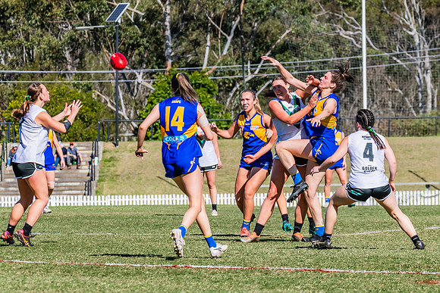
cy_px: 117
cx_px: 313
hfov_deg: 6.0
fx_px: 4197
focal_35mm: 343
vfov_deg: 4.0
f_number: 13
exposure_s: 1/1250
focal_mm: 240
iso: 640
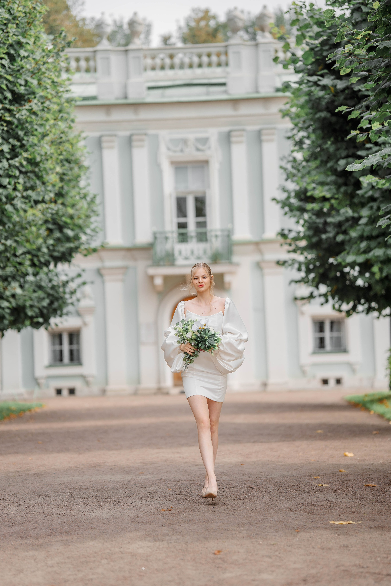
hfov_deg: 16.1
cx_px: 196
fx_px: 1385
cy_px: 293
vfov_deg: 23.9
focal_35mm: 85
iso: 100
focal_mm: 85
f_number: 1.6
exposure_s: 1/1600
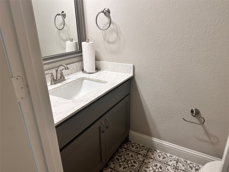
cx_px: 114
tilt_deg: -21.0
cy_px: 86
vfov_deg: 56.8
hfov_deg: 71.6
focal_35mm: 24
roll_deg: +1.8
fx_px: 159
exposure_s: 1/60
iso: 160
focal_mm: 6.86
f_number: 1.78
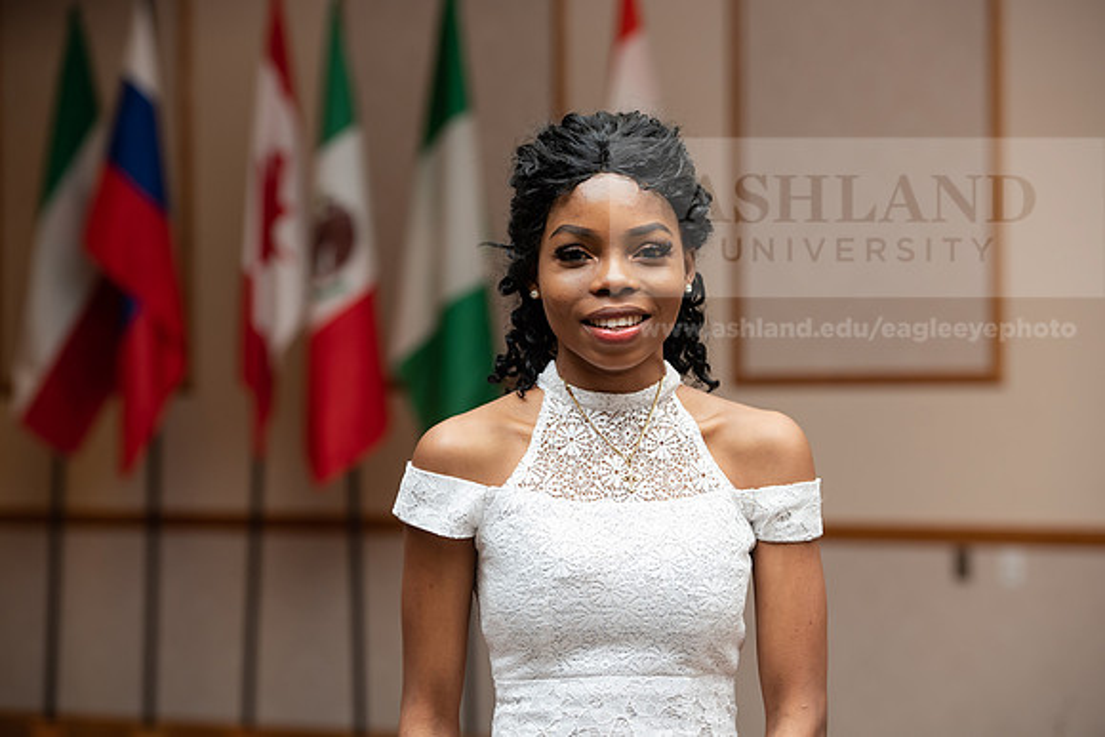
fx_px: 3224
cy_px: 368
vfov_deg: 13.0
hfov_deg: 19.5
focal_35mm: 105
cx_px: 552
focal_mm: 105
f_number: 5
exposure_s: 1/200
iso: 1000
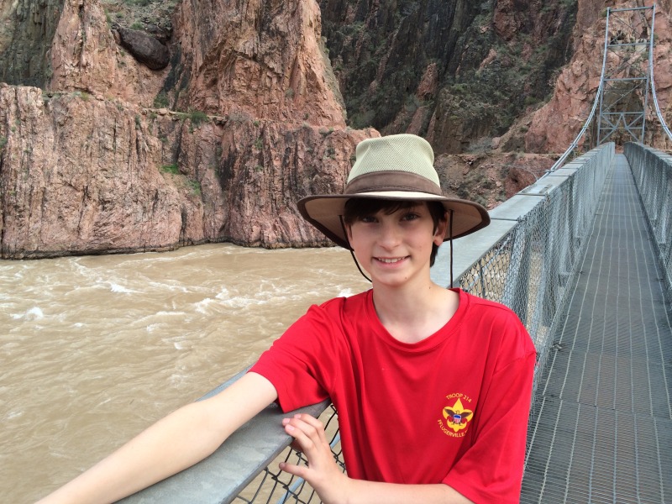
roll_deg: +1.5
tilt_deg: -12.7
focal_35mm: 29
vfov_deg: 48.2
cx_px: 336
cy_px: 252
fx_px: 563
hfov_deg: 61.7
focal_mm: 4.15
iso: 32
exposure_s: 1/243
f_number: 2.2
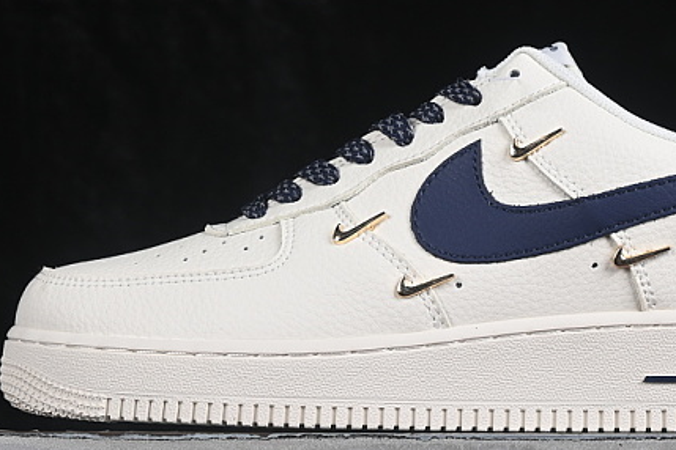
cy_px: 172
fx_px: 2629
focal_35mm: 140
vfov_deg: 9.8
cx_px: 457
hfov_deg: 14.6
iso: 160
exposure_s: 1/80
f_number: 8
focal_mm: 50
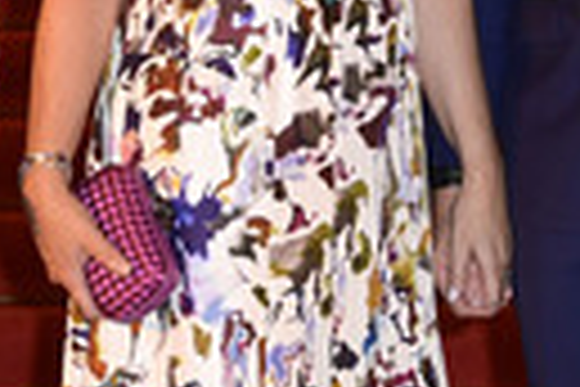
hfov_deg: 4.2
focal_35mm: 491
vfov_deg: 2.8
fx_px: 7910
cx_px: 528
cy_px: -135
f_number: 5.6
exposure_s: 1/100
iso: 3200
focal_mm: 140
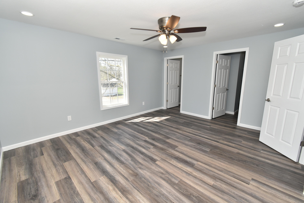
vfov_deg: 77.4
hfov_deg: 100.3
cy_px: 102
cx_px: 152
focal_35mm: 15
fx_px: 127
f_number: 9
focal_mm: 10
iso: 400
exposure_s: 1/80
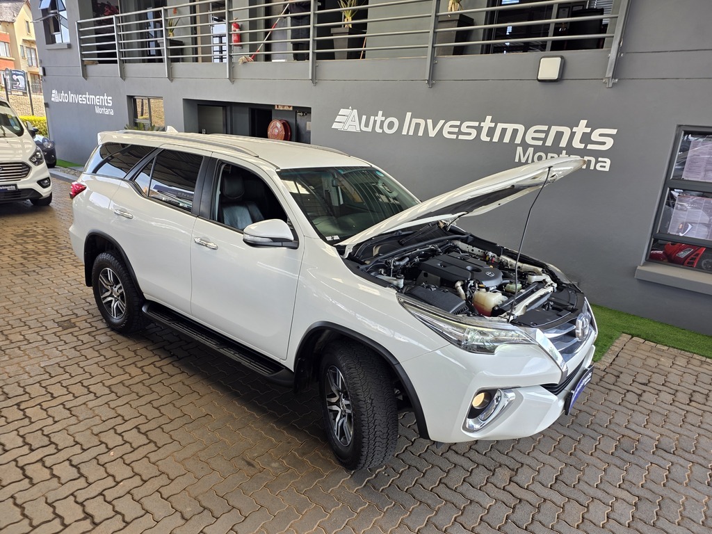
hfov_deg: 73.9
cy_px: 267
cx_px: 356
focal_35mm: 23
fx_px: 473
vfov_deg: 58.9
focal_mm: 6.25
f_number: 1.7
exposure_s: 1/51.6
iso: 16
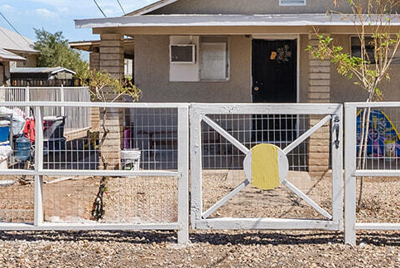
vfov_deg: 25.4
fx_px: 589
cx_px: 267
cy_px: 78
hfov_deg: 37.1
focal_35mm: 53
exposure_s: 1/125
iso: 100
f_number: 8
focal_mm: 16
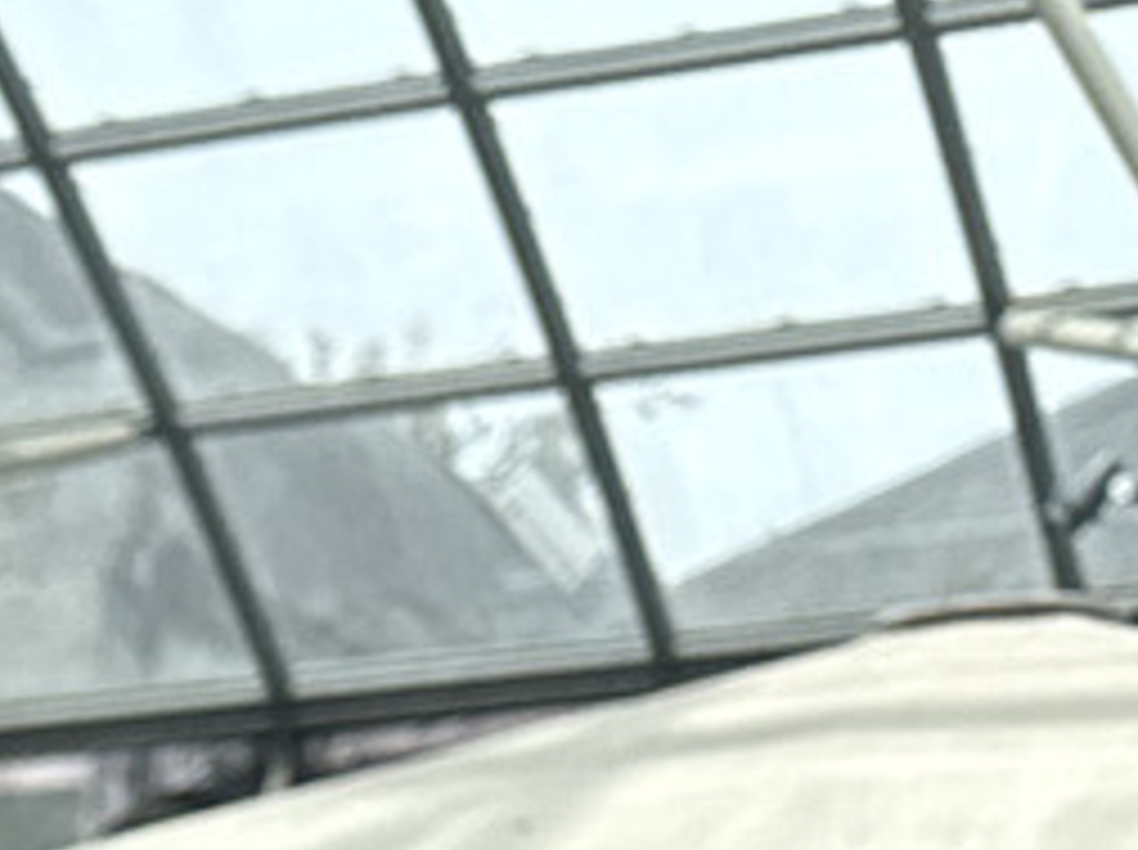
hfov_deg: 9.0
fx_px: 6237
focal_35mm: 190
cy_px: 3243
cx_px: -1880
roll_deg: +0.2
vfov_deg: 6.5
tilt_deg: -10.6
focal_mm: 6.76
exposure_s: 1/925
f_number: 1.78
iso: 80
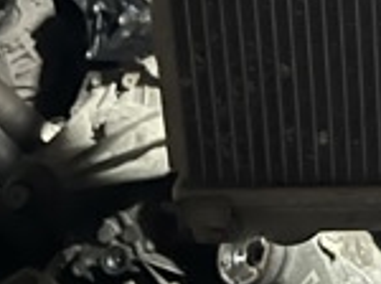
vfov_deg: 11.8
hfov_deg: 15.3
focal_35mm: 111
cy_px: -299
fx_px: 1220
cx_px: 683
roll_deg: +1.7
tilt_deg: -12.9
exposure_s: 1/20
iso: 1250
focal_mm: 5.1
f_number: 1.6
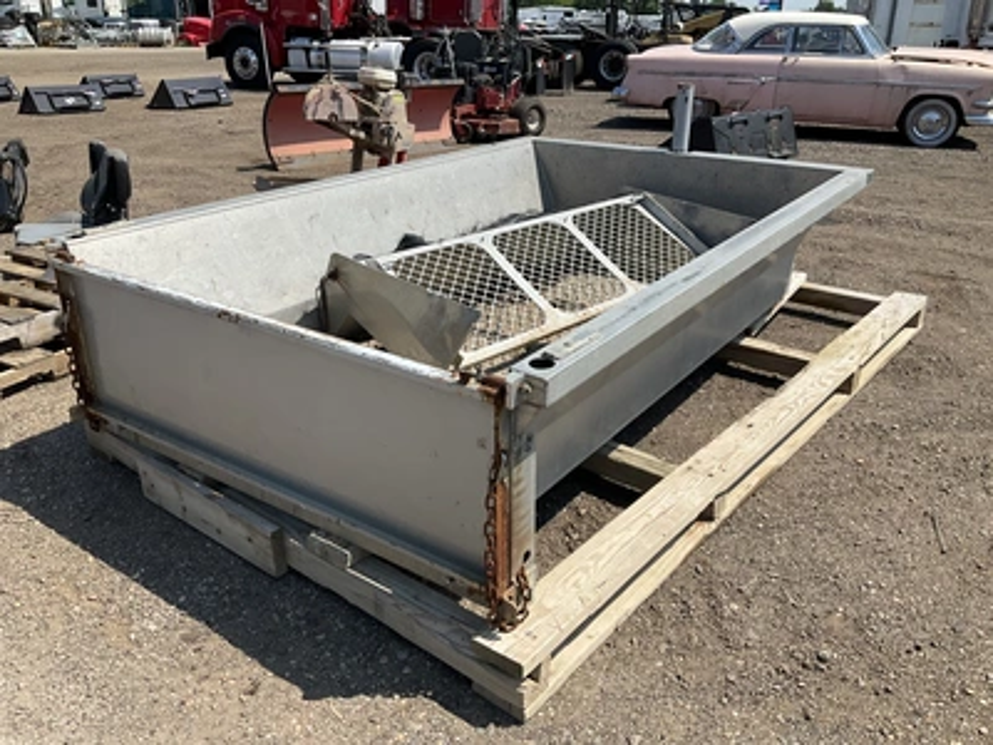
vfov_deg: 48.2
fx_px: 832
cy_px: 372
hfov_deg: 61.7
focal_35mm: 29
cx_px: 496
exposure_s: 1/2141
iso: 25
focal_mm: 3
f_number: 1.8
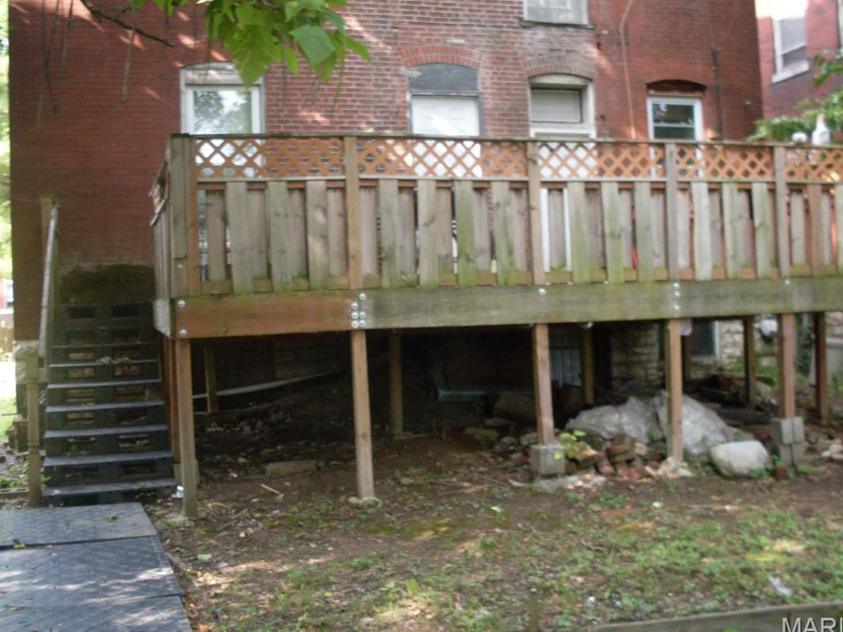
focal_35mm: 41
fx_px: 999
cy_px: 305
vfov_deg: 35.1
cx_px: 416
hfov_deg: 45.8
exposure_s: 1/90
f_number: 2.8
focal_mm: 6.3
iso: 100
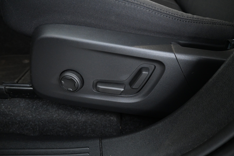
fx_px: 166
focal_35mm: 26
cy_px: 78
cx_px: 117
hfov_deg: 70.4
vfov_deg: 50.4
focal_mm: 17
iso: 4000
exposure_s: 1/25
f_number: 3.5
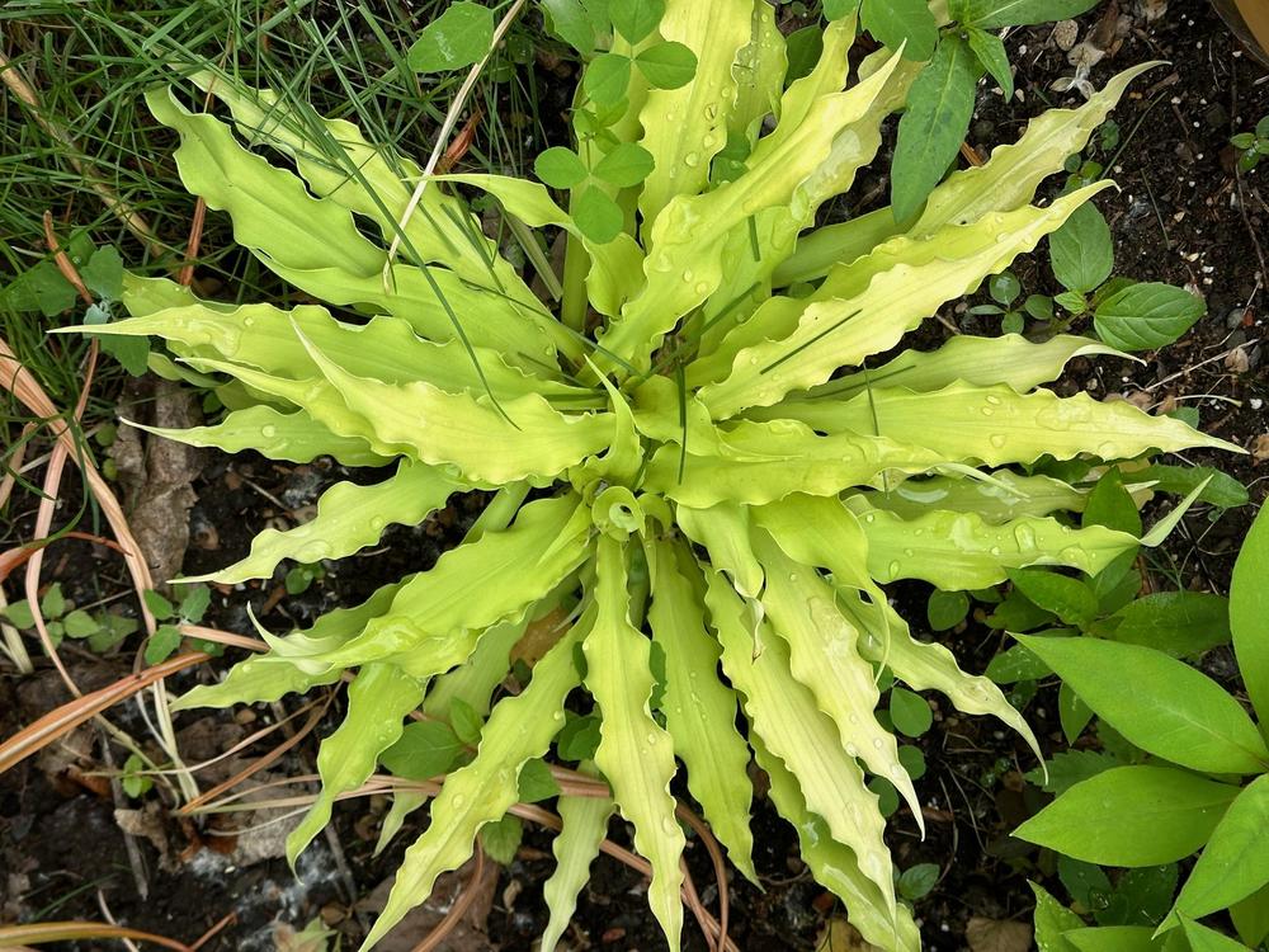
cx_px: 634
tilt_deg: -82.3
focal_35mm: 48
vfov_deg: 30.3
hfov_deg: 39.7
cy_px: 476
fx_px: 1760
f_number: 1.78
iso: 64
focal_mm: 6.86
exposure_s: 1/1107
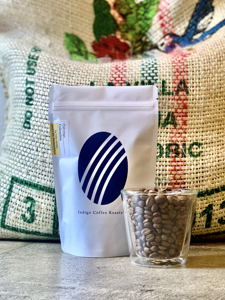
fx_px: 451
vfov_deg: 36.8
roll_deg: +0.7
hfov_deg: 28.0
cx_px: 112
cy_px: 150
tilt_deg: +0.7
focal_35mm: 52
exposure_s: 1/122
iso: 64
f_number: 2.4
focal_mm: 6
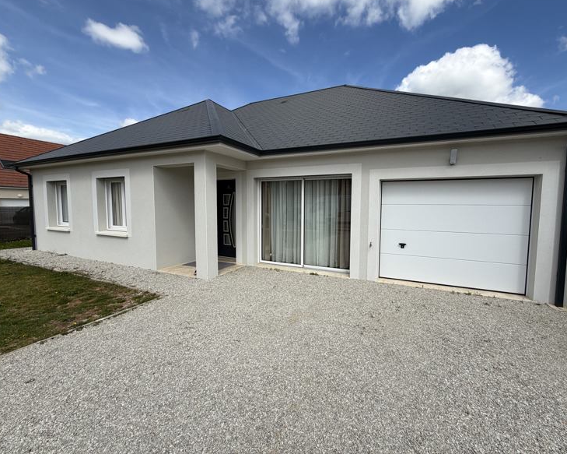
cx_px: 300
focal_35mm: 15
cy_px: 222
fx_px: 252
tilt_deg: -4.0
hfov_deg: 96.7
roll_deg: +0.6
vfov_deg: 84.0
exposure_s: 1/1017
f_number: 2.2
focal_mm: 2.22
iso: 20
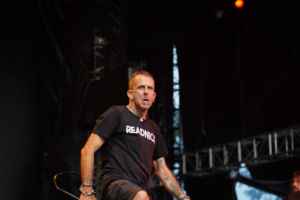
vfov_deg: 13.0
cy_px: 100
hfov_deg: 19.5
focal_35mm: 105
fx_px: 875
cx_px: 150
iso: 250
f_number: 4
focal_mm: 105
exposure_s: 1/125
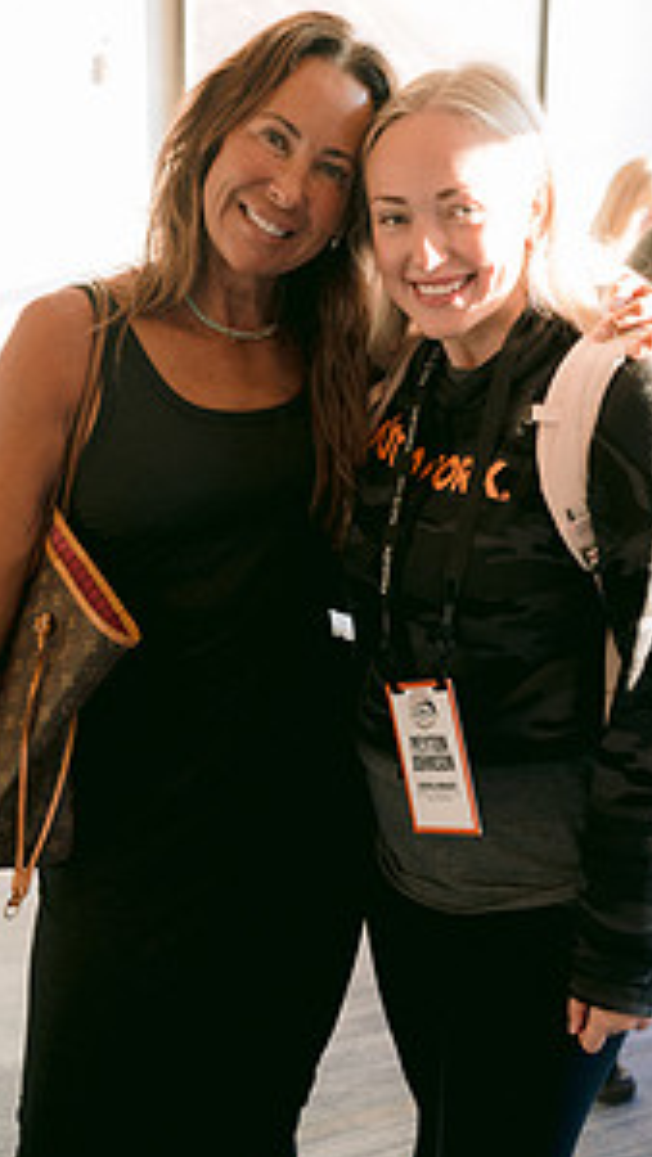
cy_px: 632
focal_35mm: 55
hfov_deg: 21.7
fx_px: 1689
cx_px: 201
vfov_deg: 37.8
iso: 500
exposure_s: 1/100
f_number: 3.2
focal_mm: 35
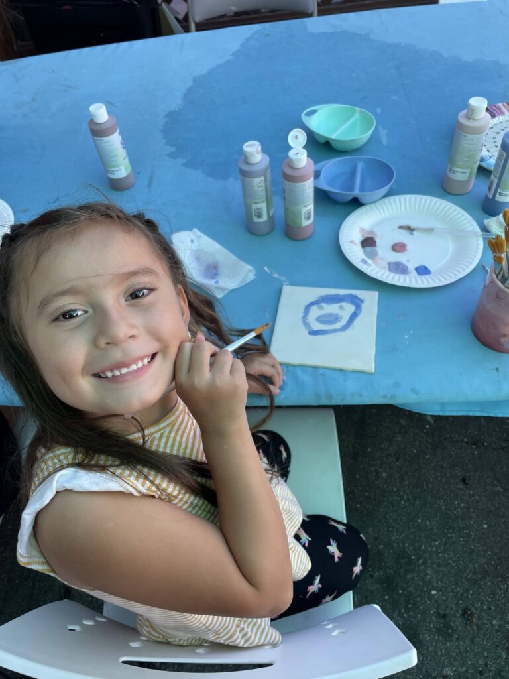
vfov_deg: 67.3
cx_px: 254
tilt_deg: -51.4
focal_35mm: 26
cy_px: 340
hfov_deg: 53.1
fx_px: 510
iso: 32
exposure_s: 1/344
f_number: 1.6
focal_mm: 4.2
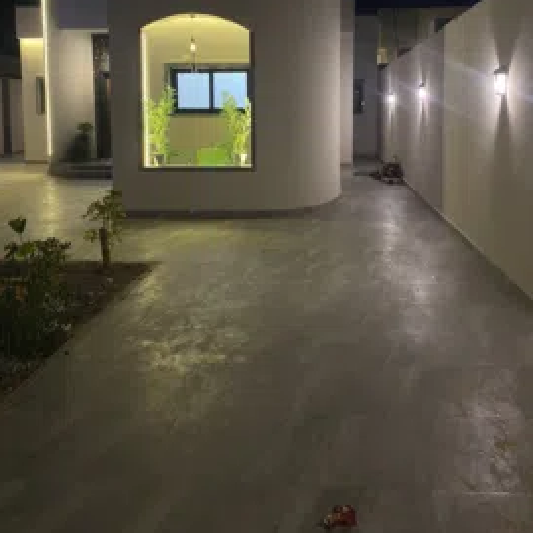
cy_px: 158
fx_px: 592
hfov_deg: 48.4
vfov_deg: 47.3
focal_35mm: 34
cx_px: 292
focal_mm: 4.25
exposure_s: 1/50
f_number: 1.8
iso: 500
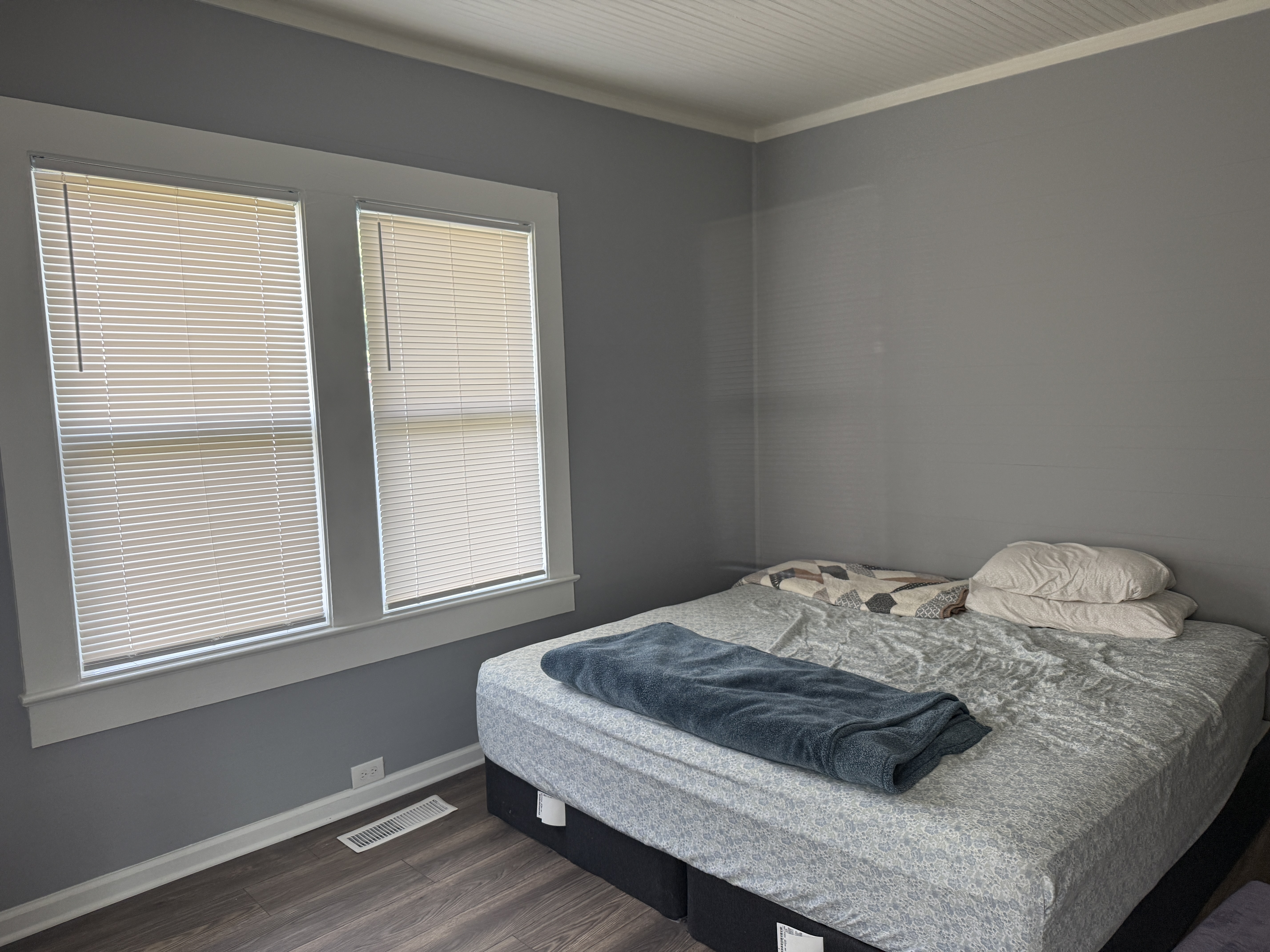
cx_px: 635
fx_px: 881
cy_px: 476
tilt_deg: -5.4
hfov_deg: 71.6
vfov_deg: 56.8
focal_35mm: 24
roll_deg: +2.0
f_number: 1.78
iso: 125
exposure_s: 1/121
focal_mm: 6.76
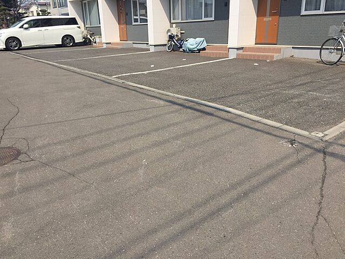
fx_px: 289
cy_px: 130
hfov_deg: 61.7
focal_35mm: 29
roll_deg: +2.1
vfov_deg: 48.2
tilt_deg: -20.4
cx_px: 172
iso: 32
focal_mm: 4.15
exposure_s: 1/2198
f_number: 2.2
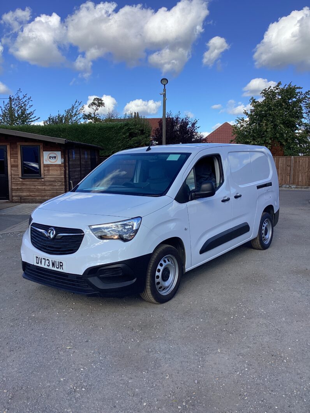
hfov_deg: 45.5
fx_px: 370
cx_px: 155
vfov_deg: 58.3
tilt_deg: -6.6
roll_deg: -1.4
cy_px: 206
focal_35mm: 31
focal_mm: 3.3
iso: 25
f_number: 2.4
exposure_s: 1/936
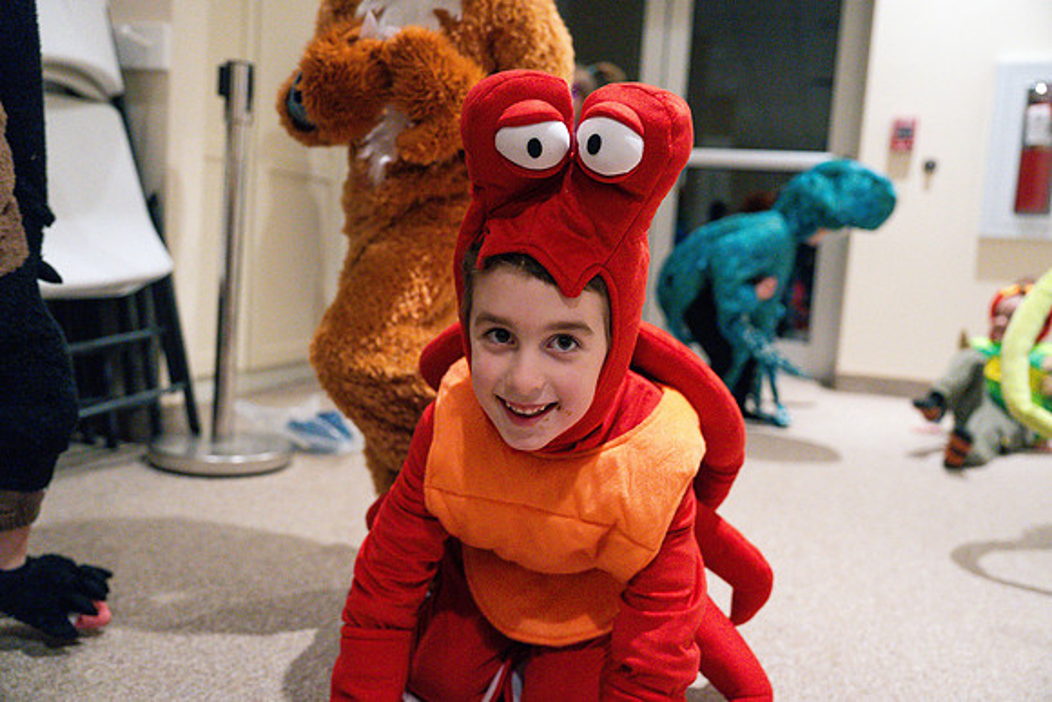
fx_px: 906
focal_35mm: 31
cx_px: 526
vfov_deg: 42.3
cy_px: 351
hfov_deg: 60.3
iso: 1250
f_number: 2.8
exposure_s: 1/250
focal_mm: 31
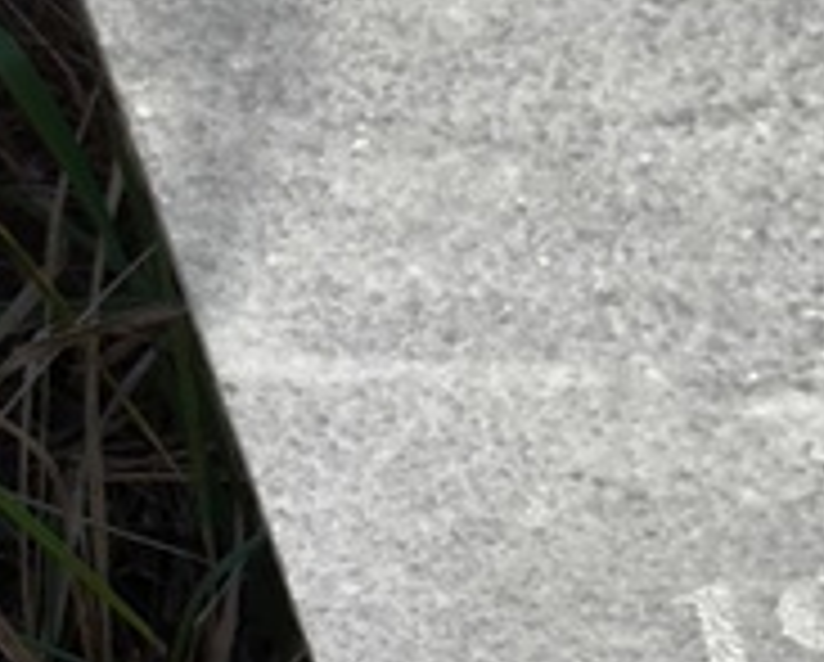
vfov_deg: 7.3
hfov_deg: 8.7
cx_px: 1398
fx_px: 5203
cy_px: 468
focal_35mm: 213
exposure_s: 1/772
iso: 50
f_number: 1.7
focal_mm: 4.71
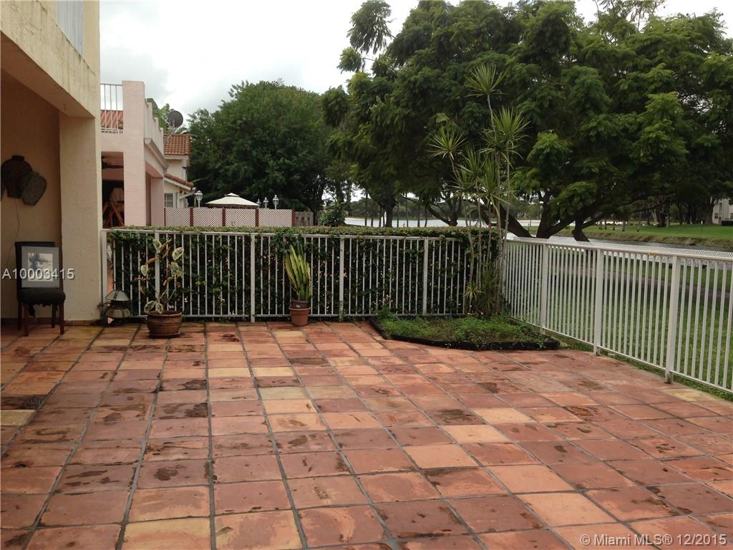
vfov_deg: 42.9
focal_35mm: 33
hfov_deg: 55.4
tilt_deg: -7.6
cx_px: 366
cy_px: 275
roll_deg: +0.5
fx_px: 699
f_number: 2.4
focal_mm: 4.12
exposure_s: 1/645
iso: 50
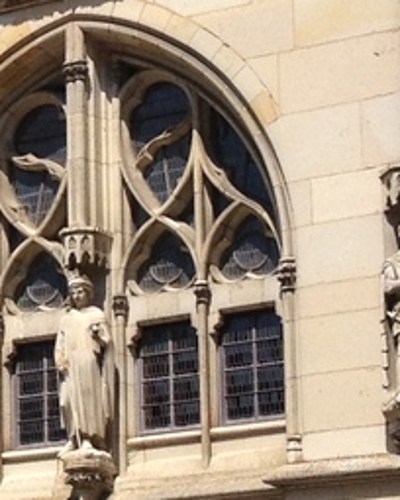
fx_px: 3167
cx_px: -484
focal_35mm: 214
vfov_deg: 9.0
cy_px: 347
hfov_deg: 6.9
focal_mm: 4.28
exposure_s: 1/1972
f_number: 2.4
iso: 50
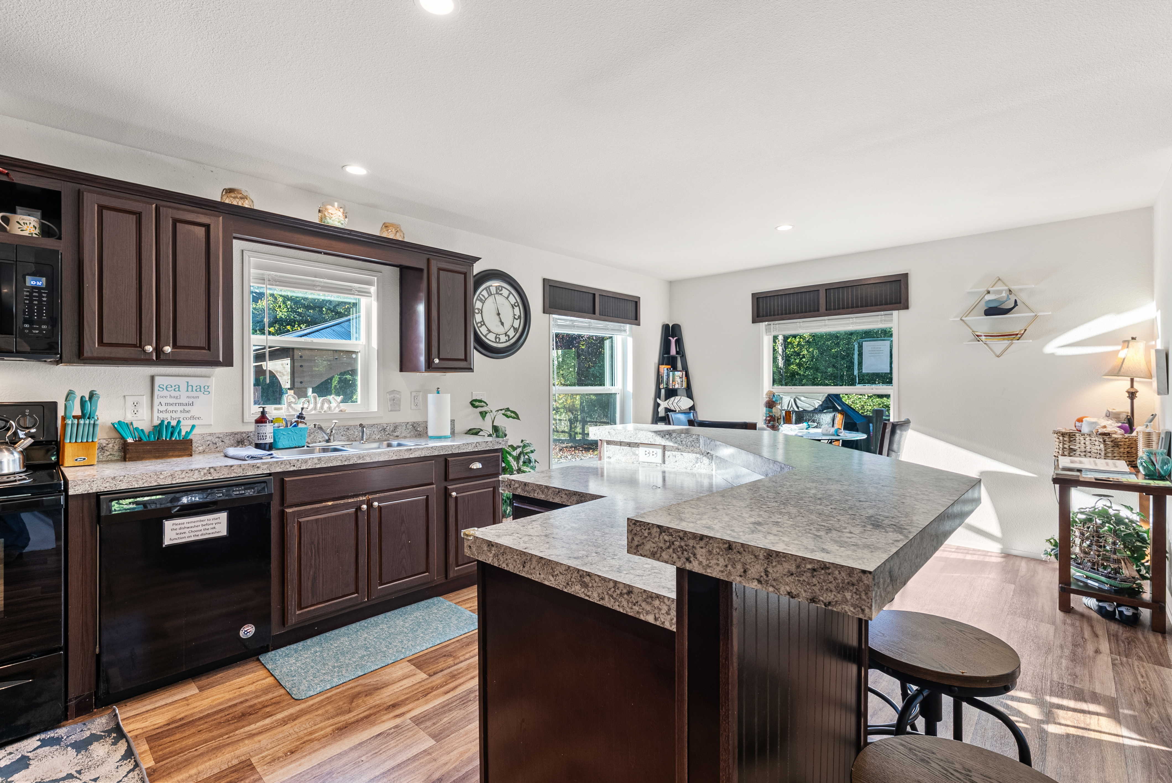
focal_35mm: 16
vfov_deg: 73.8
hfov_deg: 96.7
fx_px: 521
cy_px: 392
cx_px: 586
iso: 100
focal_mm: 16
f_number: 10
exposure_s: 1
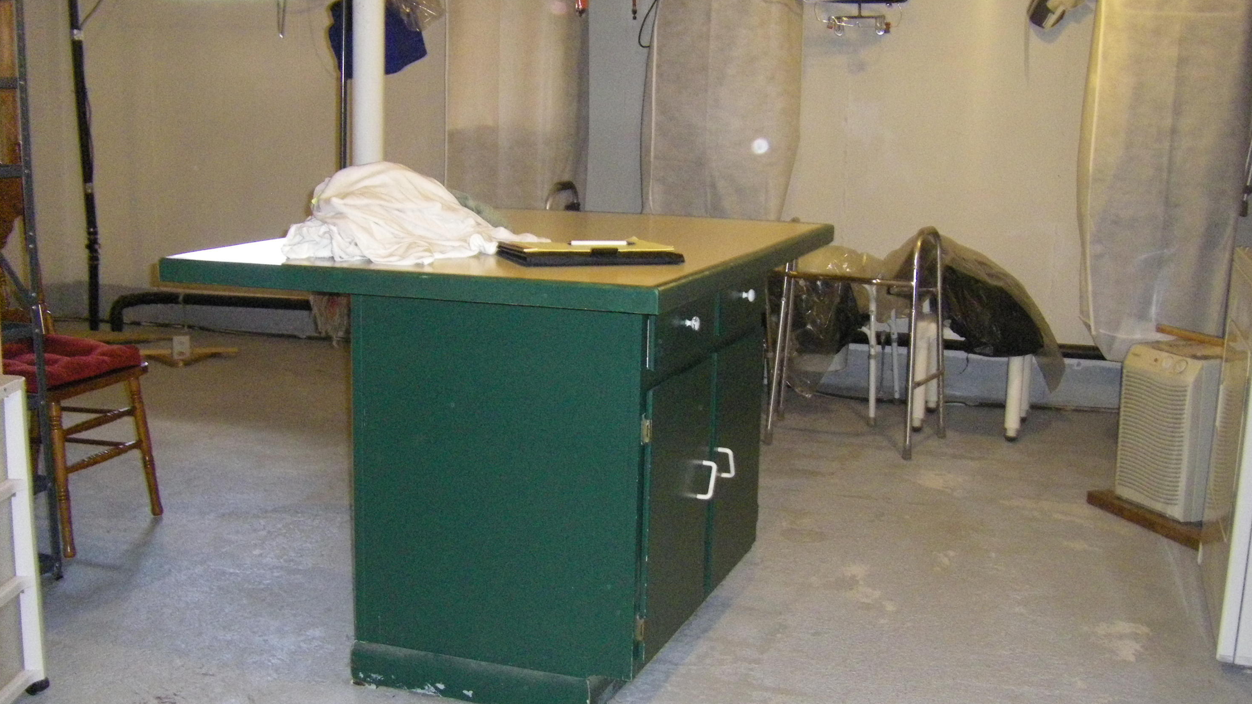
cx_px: 623
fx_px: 1394
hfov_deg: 48.4
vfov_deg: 28.3
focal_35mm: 42
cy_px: 366
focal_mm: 6.3
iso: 800
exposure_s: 1/50
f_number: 3.5
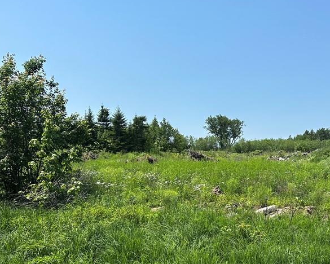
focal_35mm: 41
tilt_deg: -4.2
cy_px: 191
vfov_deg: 35.8
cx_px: 253
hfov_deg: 43.2
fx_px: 400
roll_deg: +1.0
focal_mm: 6.86
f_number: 1.78
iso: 80
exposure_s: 1/4545
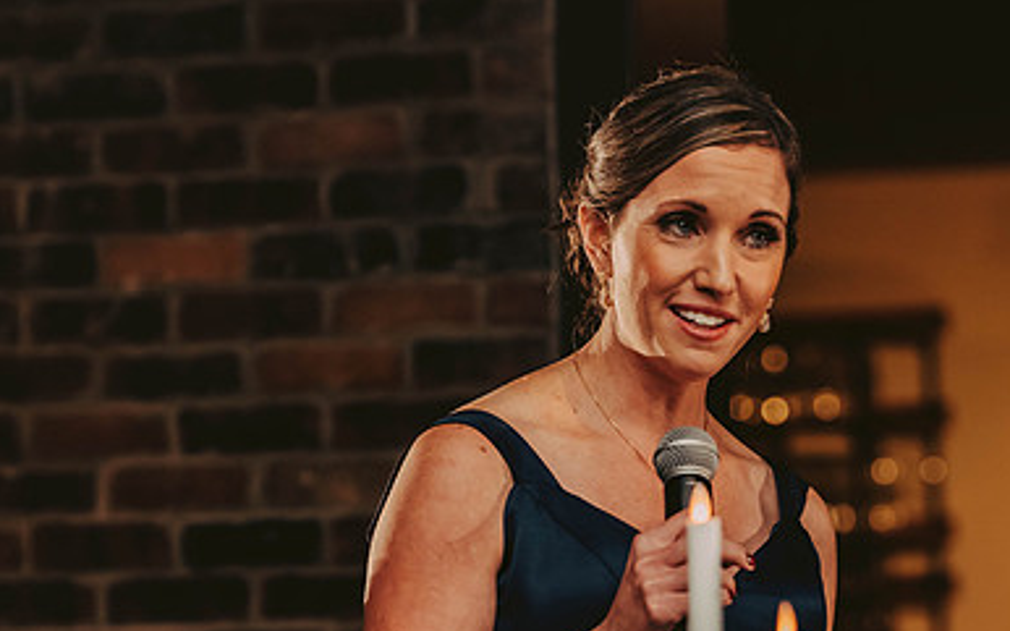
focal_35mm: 161
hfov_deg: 13.0
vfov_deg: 8.1
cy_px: 441
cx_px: 691
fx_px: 4430
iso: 1600
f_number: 3.2
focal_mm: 105
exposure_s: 1/200
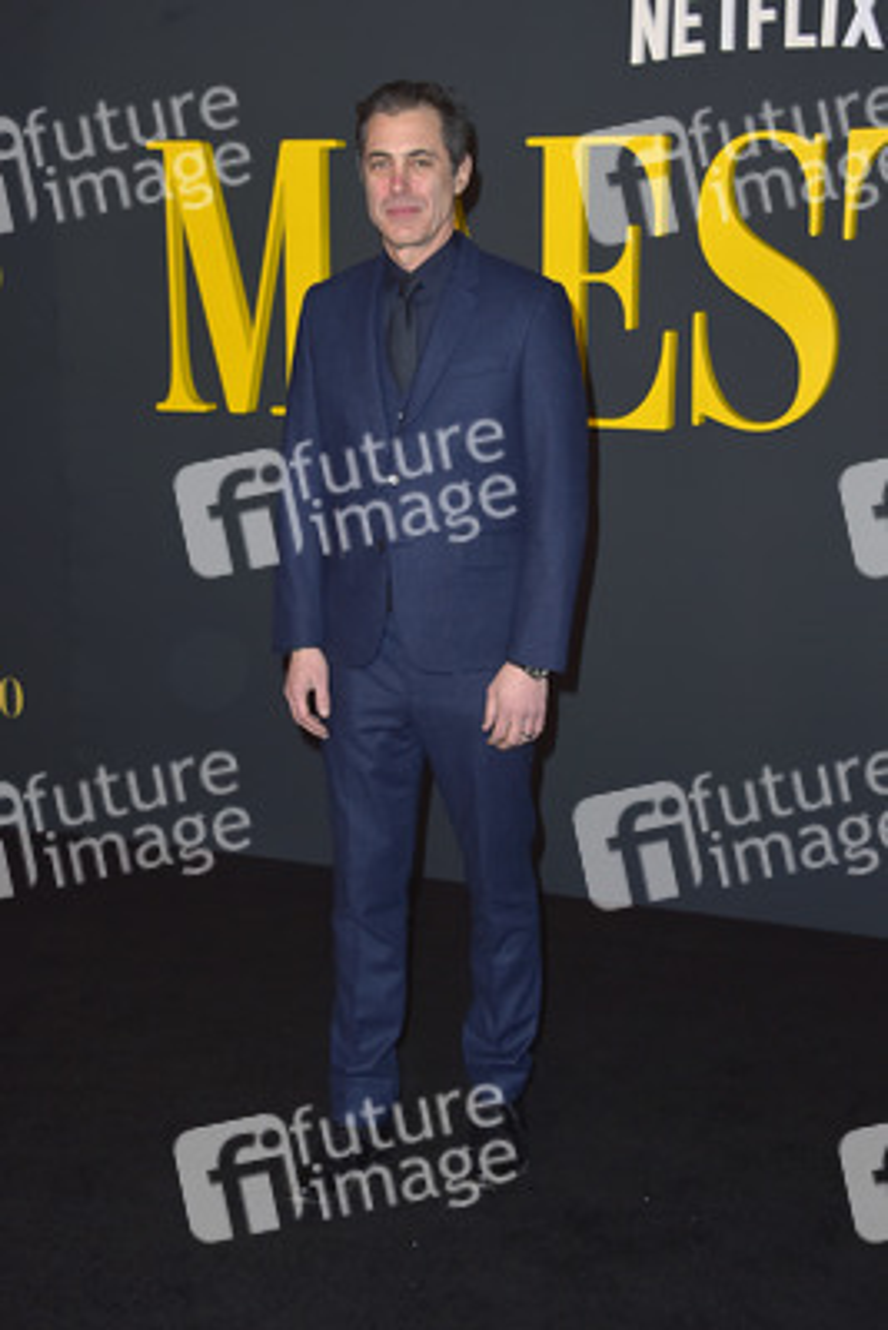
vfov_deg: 38.2
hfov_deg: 26.0
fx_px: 1922
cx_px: 444
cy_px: 665
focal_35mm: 52
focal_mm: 52
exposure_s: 1/250
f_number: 6.3
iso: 320
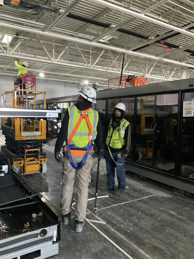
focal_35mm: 29
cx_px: 97
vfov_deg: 61.7
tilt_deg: -4.0
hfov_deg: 48.2
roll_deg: -2.2
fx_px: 217
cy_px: 130
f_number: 1.8
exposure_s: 1/30
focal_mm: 3
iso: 500
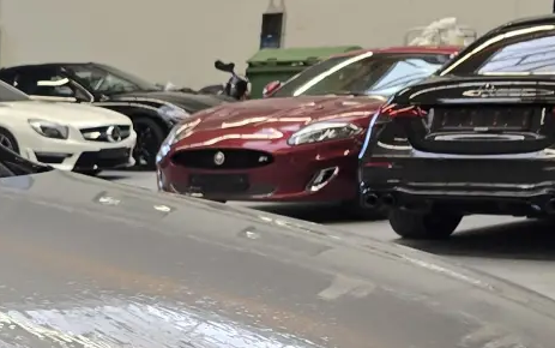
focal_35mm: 101
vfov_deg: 12.2
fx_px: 1529
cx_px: -313
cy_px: 570
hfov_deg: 18.0
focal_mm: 6.3
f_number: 1.7
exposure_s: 1/62
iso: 80
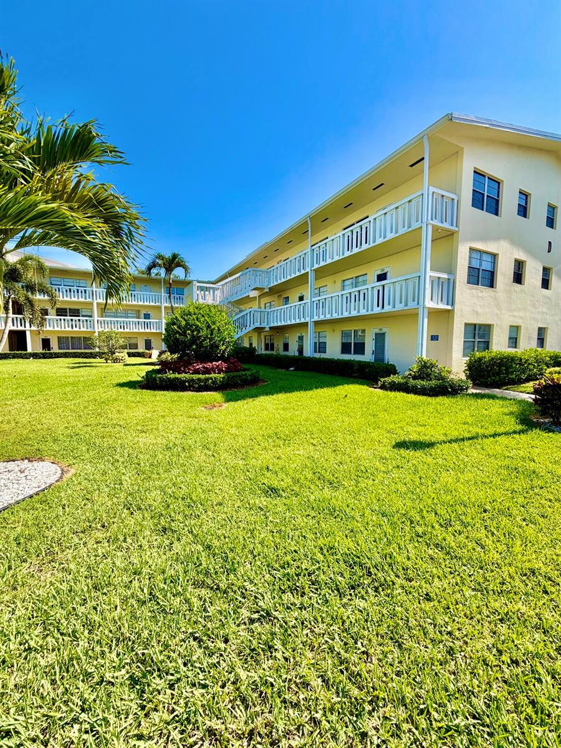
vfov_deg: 102.1
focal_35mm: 14
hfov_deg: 85.7
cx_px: 280
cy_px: 374
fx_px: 303
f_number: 2.2
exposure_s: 1/770
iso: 25
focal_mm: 2.22
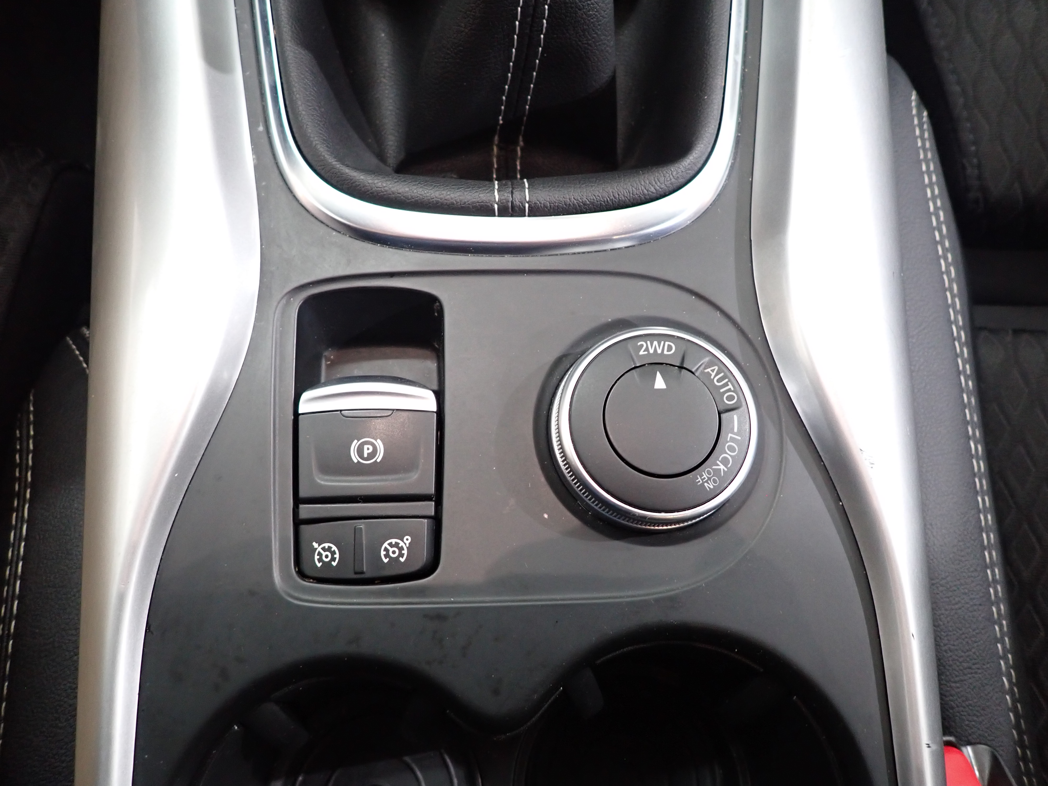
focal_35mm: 25
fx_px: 757
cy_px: 393
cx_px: 524
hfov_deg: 69.4
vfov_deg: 54.9
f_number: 2
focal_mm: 4.5
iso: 400
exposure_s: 1/30
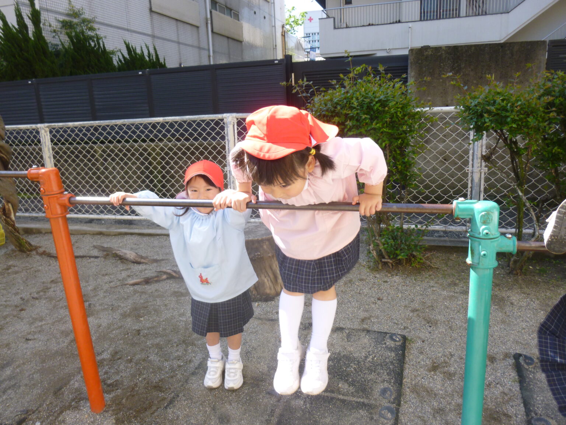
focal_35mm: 25
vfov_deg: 54.9
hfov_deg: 69.4
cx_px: 283
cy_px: 212
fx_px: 409
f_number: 3.1
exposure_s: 1/160
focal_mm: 4.5
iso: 100
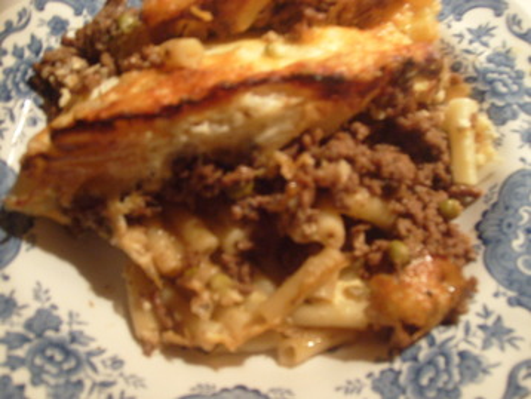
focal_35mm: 35
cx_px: 266
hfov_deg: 52.6
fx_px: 537
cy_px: 200
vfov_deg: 40.7
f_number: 2.8
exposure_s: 1/4
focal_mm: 5.8
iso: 200
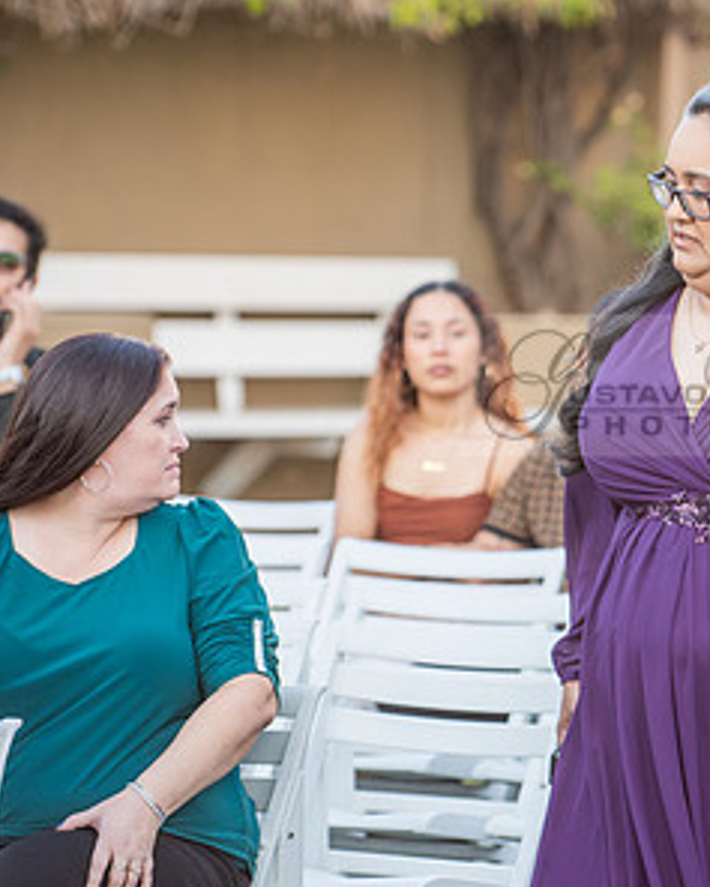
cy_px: 385
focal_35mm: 285
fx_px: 7482
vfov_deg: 6.8
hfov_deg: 5.4
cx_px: 719
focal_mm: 155
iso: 500
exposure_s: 1/250
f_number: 3.5
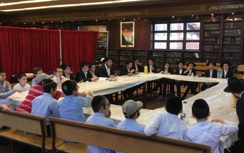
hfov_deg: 51.4
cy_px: 82
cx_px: 139
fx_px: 253
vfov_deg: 33.6
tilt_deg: -8.3
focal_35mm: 38
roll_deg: -0.9
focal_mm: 4.15
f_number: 2.2
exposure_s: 1/30
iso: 50
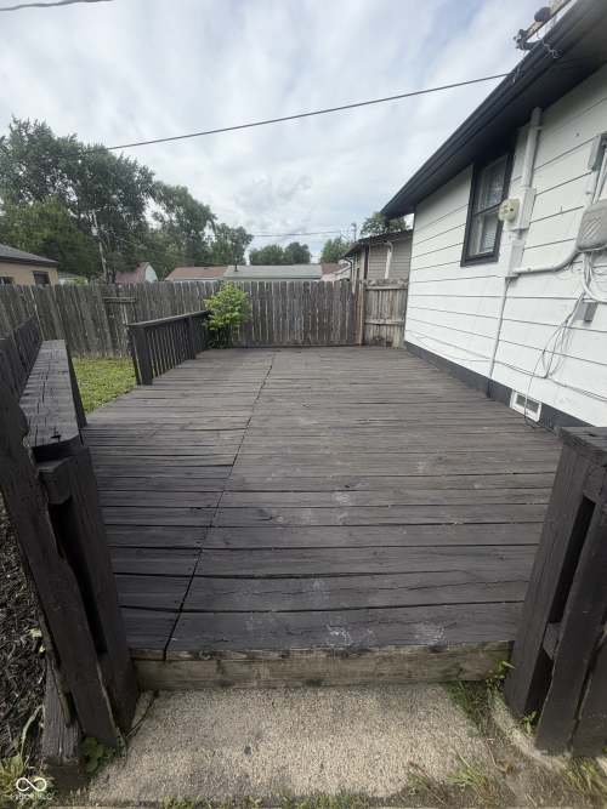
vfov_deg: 102.1
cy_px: 404
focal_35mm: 14
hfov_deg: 85.7
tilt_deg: -19.5
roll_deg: +0.7
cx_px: 304
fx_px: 327
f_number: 2.2
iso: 32
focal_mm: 2.22
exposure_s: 1/770
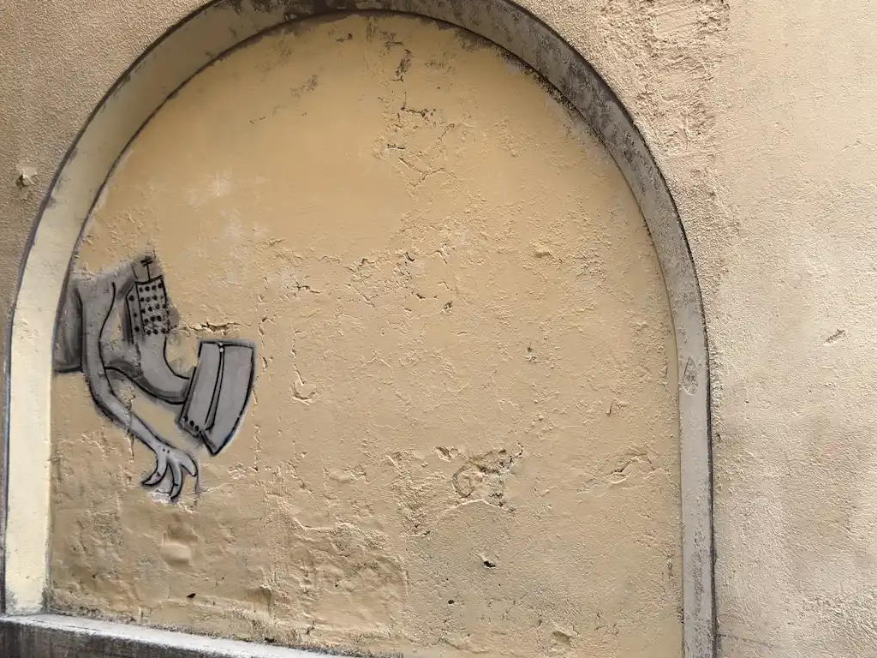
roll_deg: +0.0
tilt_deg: +4.2
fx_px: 1039
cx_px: 439
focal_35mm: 41
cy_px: 372
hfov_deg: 45.8
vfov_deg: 35.1
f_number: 1.78
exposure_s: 1/93
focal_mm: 6.76
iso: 100
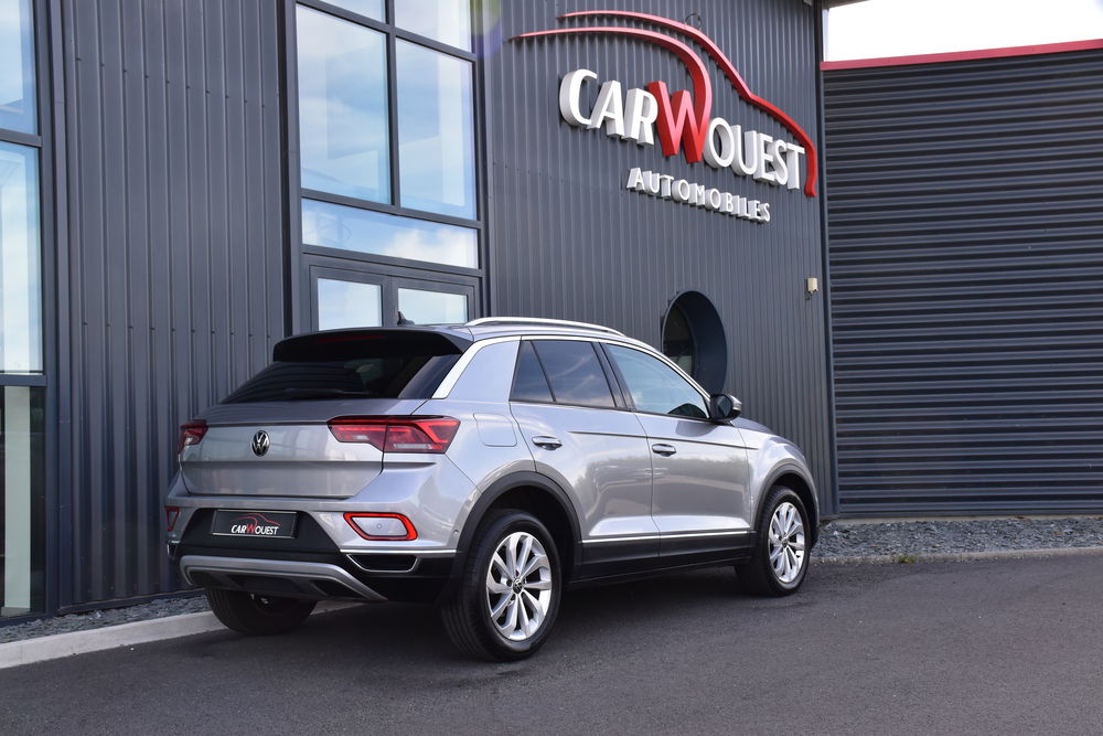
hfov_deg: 43.6
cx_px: 552
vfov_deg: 29.9
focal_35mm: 45
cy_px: 368
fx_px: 1379
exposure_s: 1/160
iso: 400
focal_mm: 30
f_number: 9
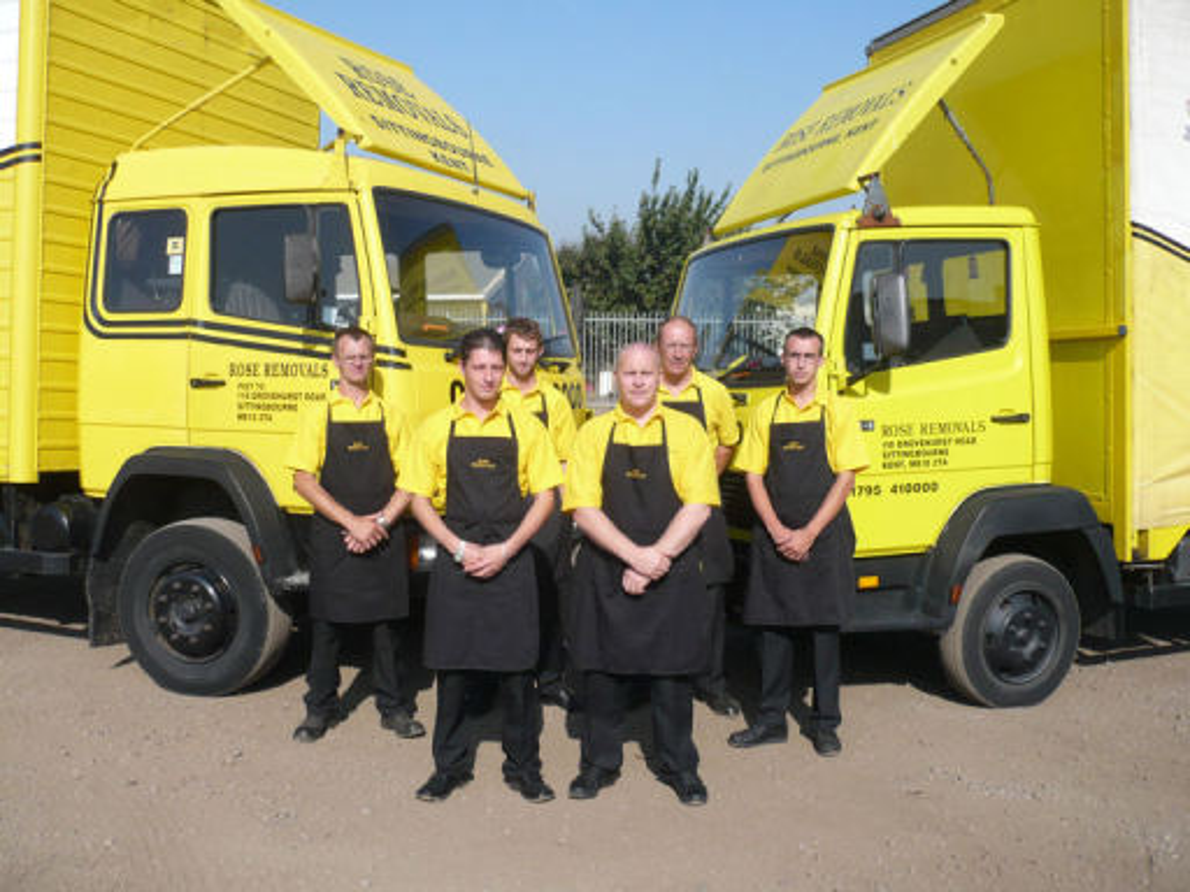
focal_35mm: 35
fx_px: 1203
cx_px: 595
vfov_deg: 40.7
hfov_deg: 52.6
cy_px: 446
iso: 100
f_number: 8
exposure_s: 1/200
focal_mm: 5.8
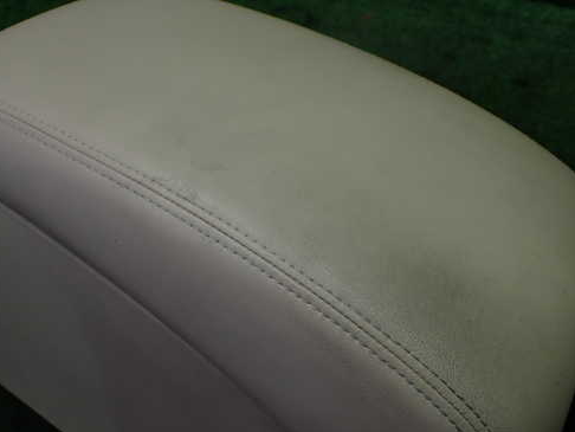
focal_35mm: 37
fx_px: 615
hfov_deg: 50.0
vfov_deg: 38.7
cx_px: 252
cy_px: 228
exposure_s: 1/125
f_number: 2.3
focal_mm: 5.4
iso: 125
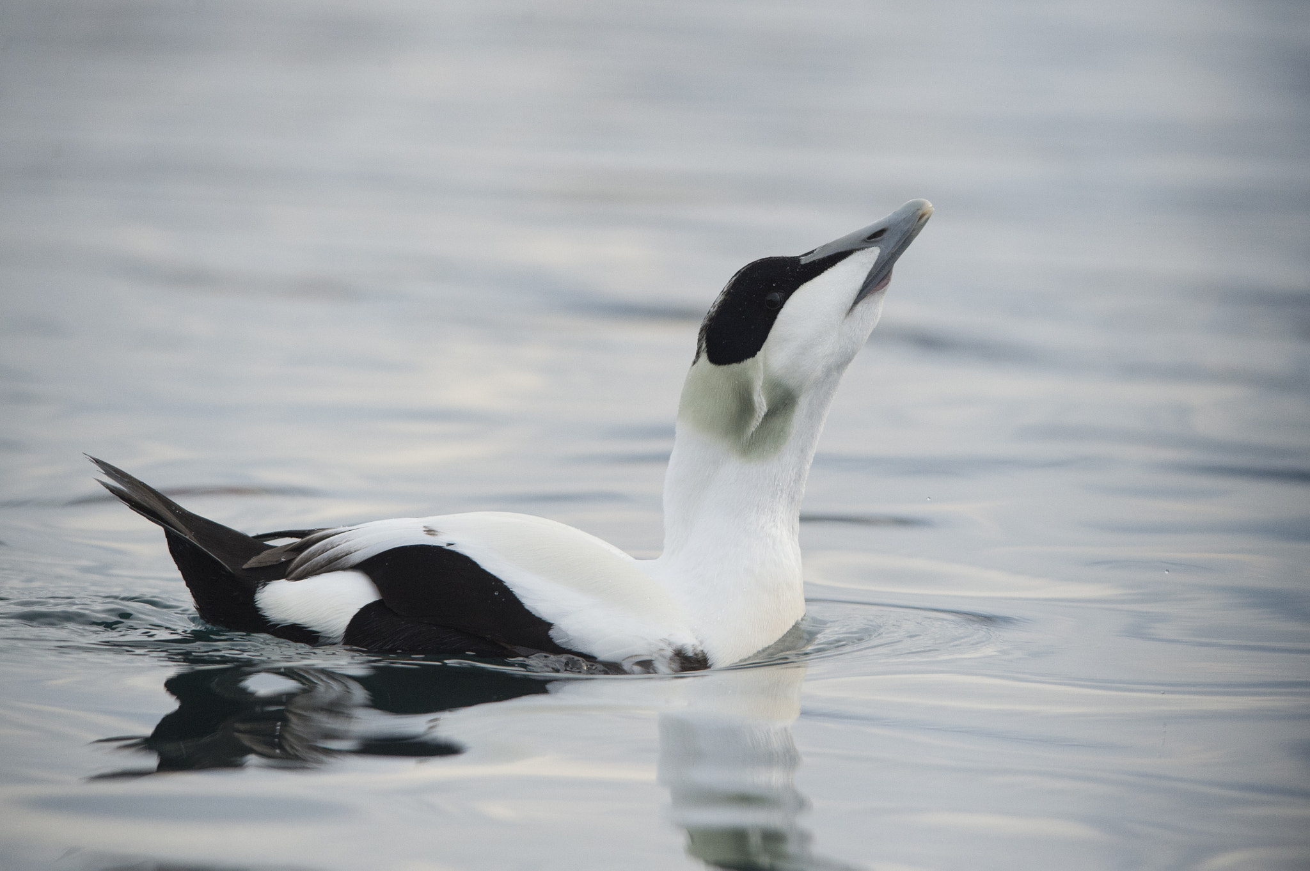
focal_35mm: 300
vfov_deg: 4.6
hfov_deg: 6.9
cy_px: 436
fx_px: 10908
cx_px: 655
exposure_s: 1/4000
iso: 3200
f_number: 6.3
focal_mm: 300
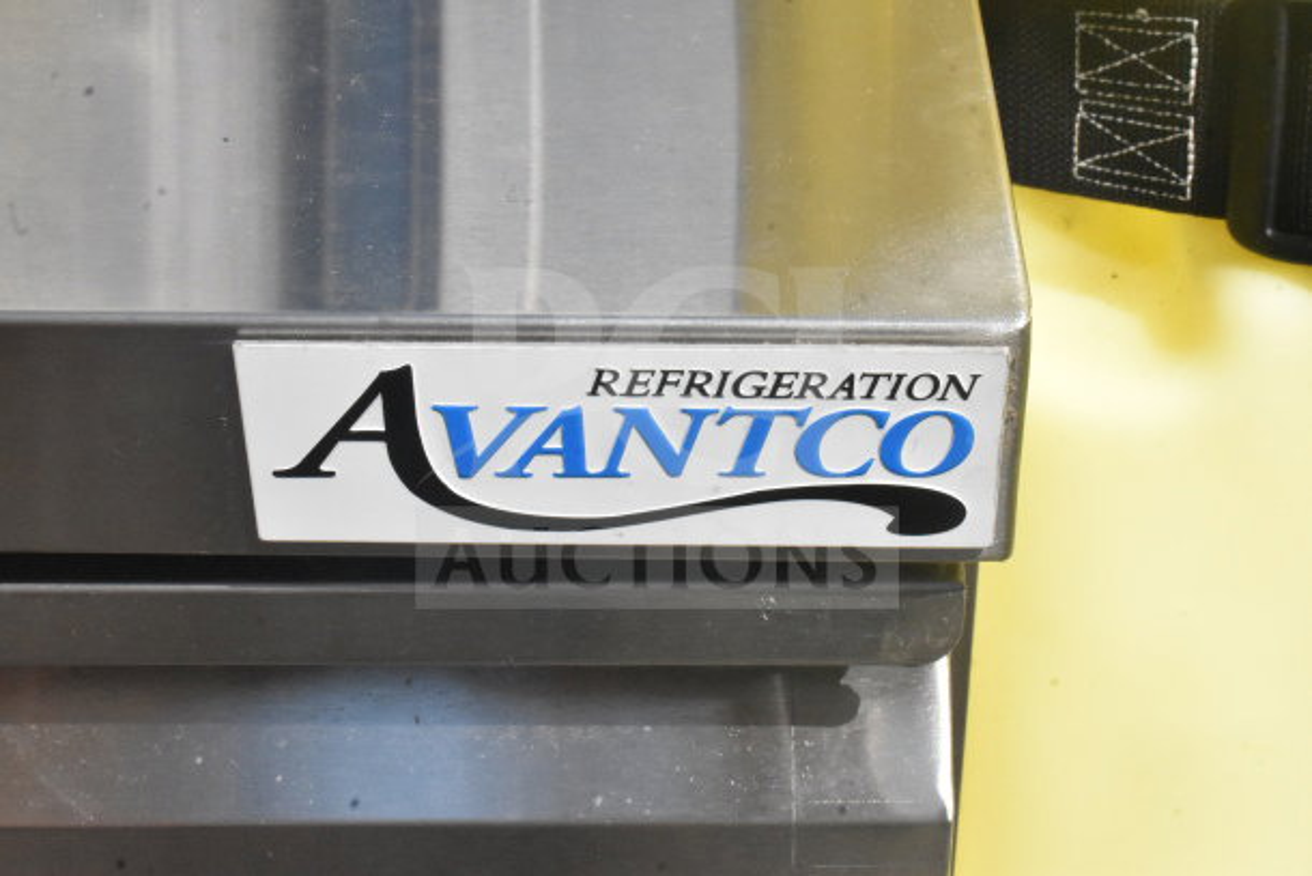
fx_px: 2296
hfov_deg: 31.9
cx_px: 656
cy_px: 438
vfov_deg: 21.6
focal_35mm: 63
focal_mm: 42
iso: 6400
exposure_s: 1/2500
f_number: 25
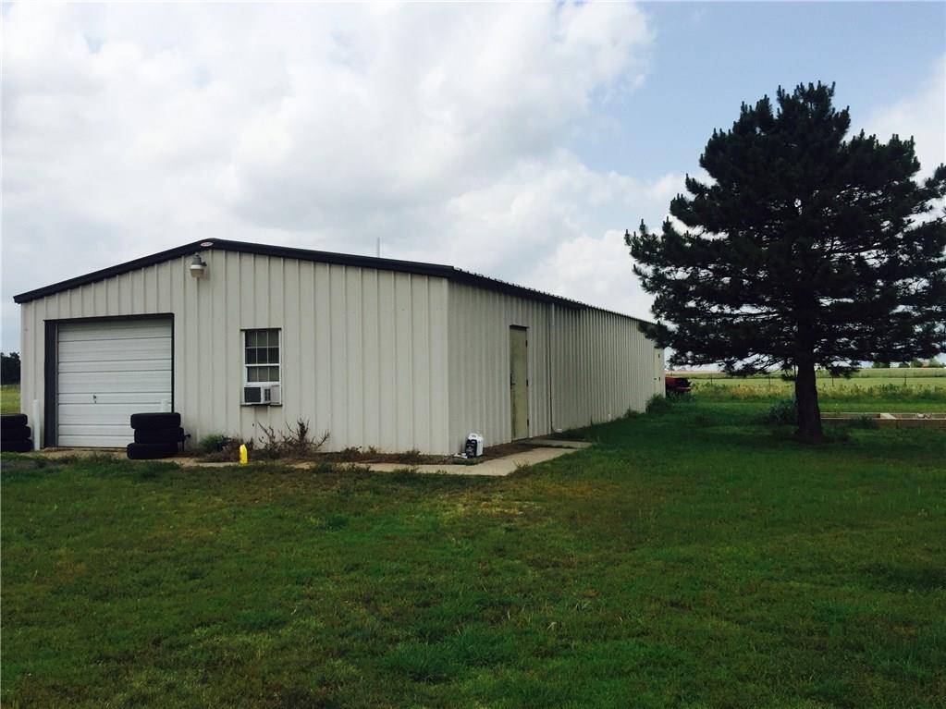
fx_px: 792
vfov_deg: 48.2
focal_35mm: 29
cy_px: 354
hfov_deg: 61.7
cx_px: 473
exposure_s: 1/3049
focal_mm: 4.15
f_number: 2.2
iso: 32
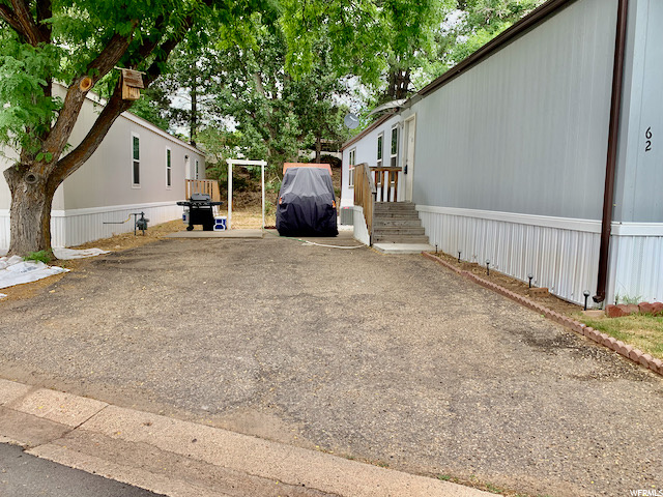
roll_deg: -2.0
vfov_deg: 53.1
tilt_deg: -5.0
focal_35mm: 26
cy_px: 248
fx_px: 498
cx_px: 332
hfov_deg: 67.3
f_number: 1.8
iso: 25
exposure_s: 1/394
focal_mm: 4.25
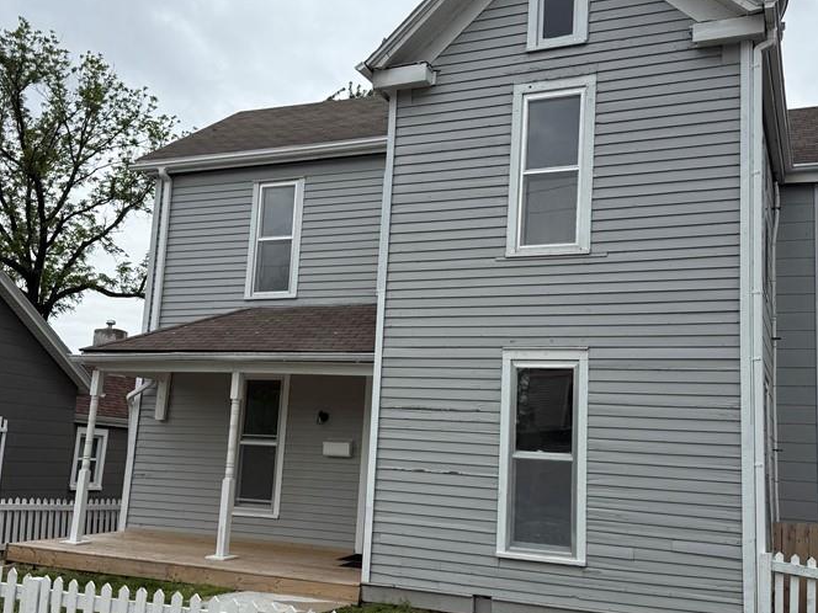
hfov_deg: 50.1
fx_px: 874
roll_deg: -3.2
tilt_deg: +8.0
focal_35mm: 37
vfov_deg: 38.6
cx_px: 411
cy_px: 326
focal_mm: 6.76
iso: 80
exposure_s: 1/4405
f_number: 1.78
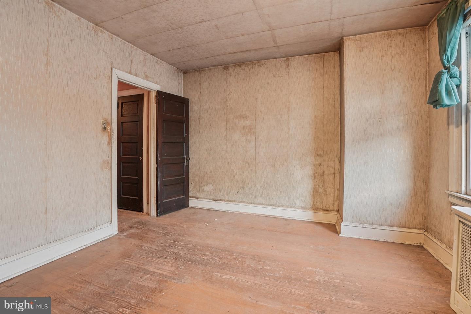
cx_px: 236
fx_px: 209
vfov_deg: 73.7
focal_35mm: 16
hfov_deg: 96.7
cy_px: 157
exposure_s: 1
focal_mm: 16
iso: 800
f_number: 8
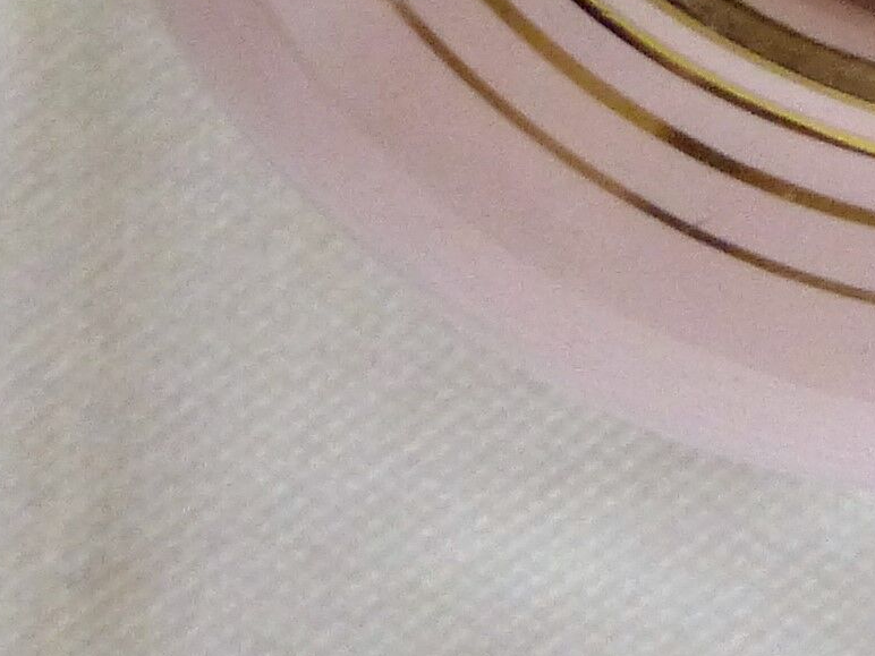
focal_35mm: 228
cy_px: -649
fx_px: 5763
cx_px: 1206
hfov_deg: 8.5
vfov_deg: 6.3
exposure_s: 1/60
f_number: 2.8
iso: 400
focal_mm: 7.6
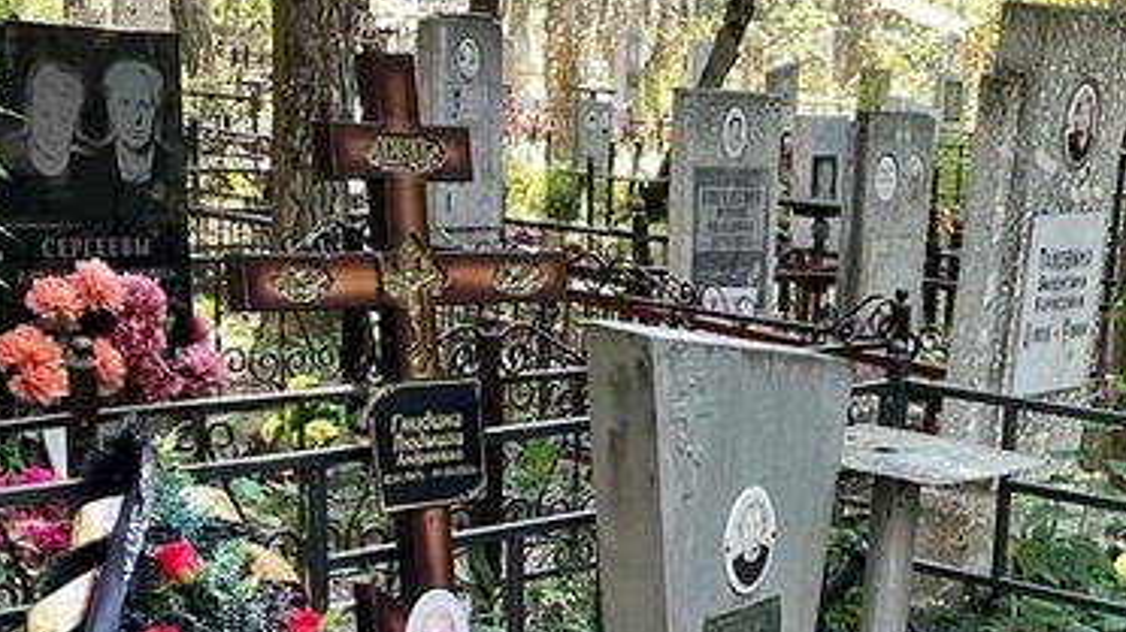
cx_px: 908
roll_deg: -1.6
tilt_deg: -13.4
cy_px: 801
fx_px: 2328
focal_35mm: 78
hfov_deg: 26.7
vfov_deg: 14.8
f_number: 1.6
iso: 80
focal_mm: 4.2
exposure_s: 1/121
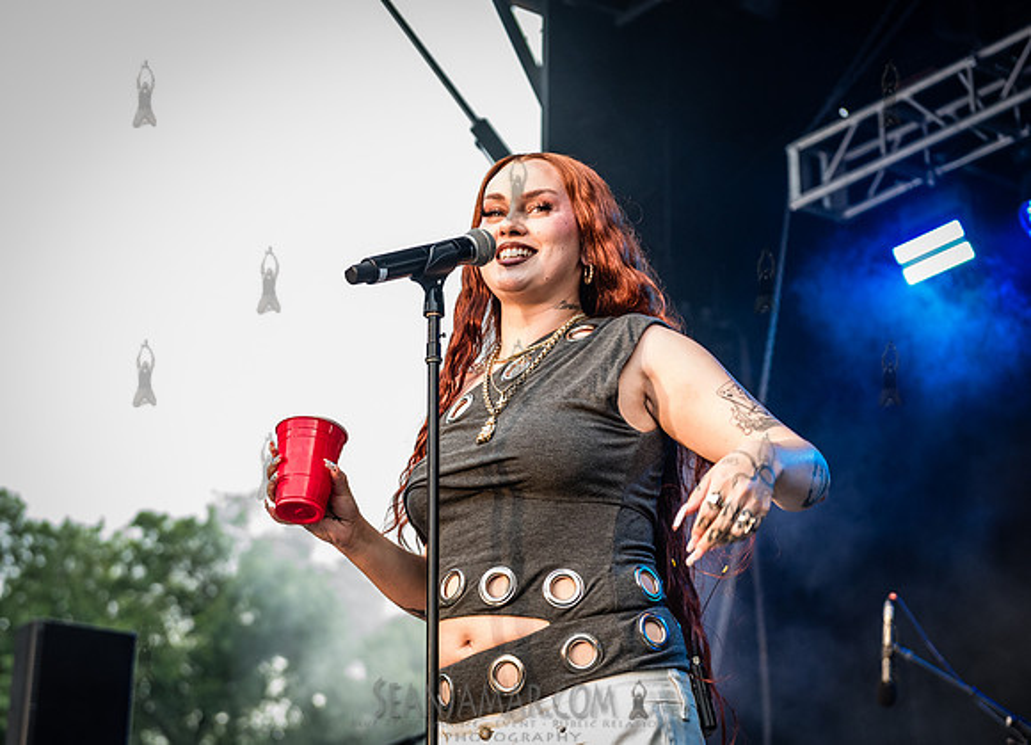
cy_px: 378
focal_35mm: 74
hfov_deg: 26.5
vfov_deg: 19.3
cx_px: 525
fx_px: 2187
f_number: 3.5
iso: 2000
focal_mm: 62
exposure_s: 1/500
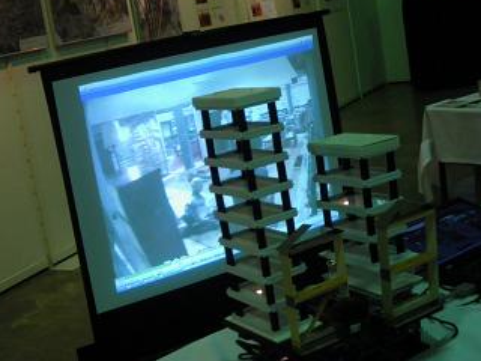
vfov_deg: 27.0
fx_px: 750
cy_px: 199
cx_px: 204
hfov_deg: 35.5
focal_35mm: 54
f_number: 3.5
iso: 320
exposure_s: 1/50
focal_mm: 6.3
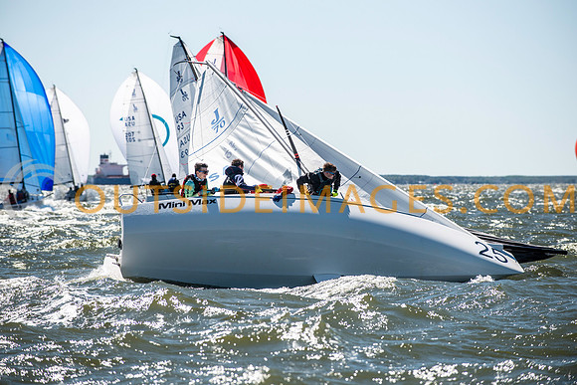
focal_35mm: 200
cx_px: 288
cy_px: 192
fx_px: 3206
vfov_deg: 6.9
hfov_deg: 10.3
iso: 320
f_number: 5
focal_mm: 200
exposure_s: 1/2500
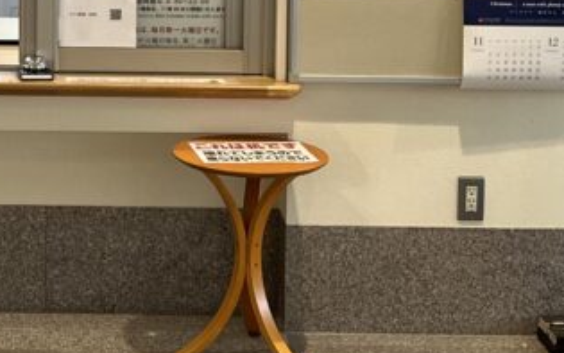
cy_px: -81
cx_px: 4
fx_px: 1722
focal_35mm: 112
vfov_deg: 11.4
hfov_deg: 18.1
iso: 80
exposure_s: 1/122
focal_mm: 5.1
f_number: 1.6
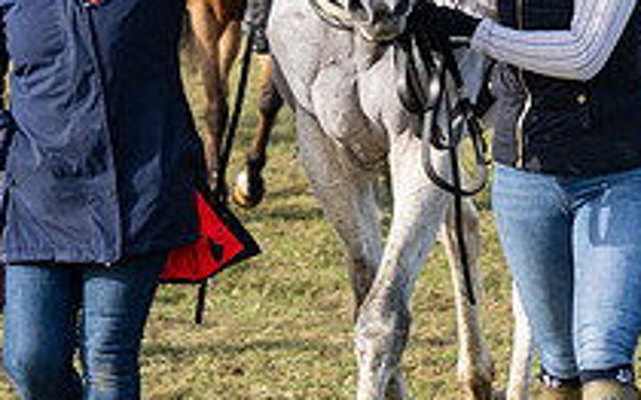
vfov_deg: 3.8
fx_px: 6024
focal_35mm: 345
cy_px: -18
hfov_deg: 6.1
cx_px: 401
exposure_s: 1/2500
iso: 400
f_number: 4
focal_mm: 70
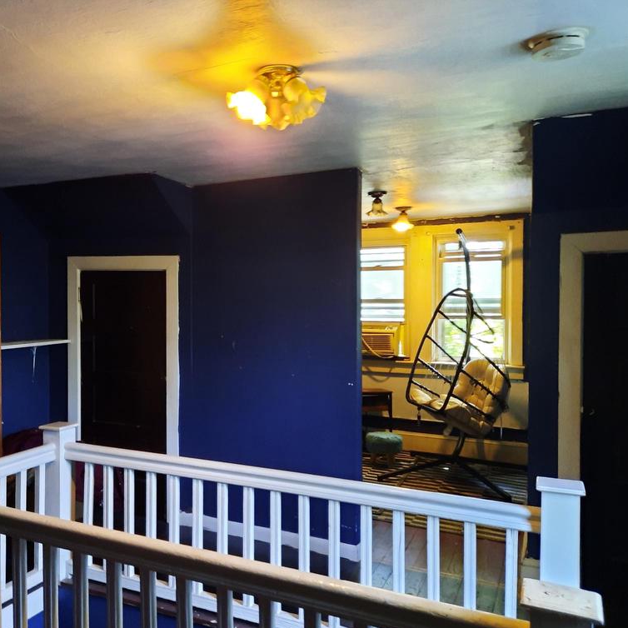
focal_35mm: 30
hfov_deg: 53.3
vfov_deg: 54.0
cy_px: 319
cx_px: 225
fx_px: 616
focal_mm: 4.6
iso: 400
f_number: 2
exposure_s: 1/24
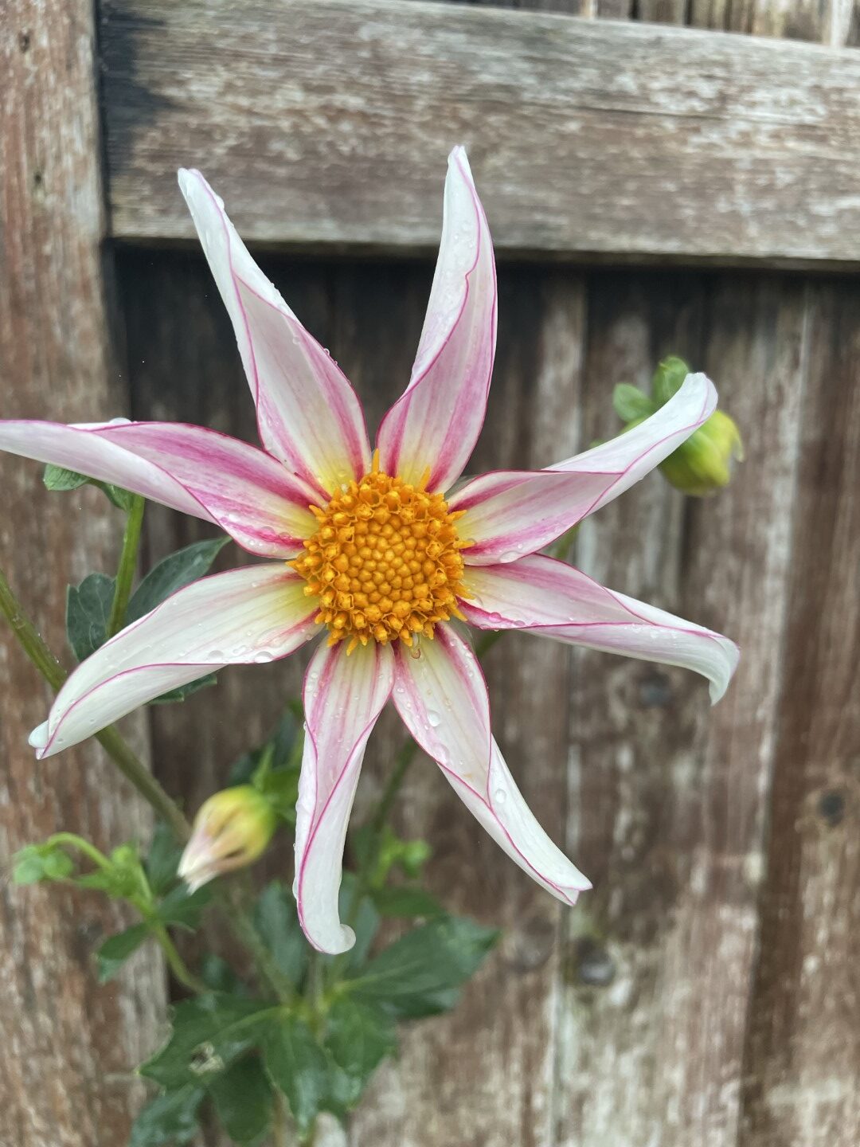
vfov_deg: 67.3
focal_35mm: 26
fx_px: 861
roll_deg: -0.7
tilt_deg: -12.6
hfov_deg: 53.1
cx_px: 430
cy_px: 574
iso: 125
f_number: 1.6
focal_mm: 4.2
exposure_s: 1/111
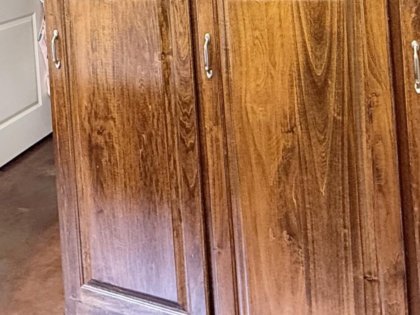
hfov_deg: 41.5
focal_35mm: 45
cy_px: -68
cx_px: 141
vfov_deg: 28.0
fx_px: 546
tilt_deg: +1.2
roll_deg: +3.6
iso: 200
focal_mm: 2.22
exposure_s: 1/60
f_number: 2.2
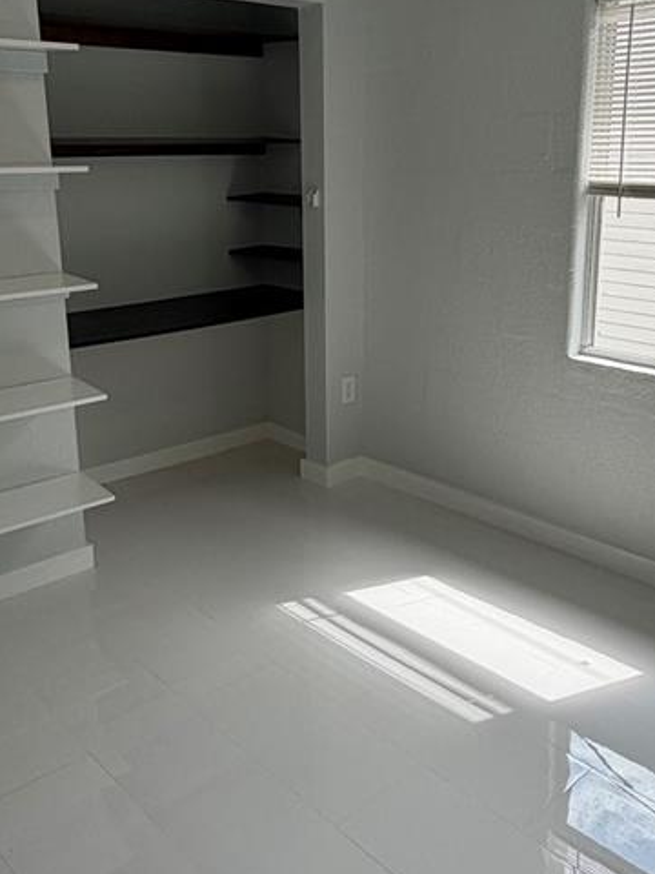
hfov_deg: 40.7
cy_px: 371
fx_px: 883
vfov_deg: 52.4
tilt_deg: -13.2
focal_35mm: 35
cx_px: 337
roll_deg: +0.9
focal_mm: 2.22
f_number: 2.2
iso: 40
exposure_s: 1/233
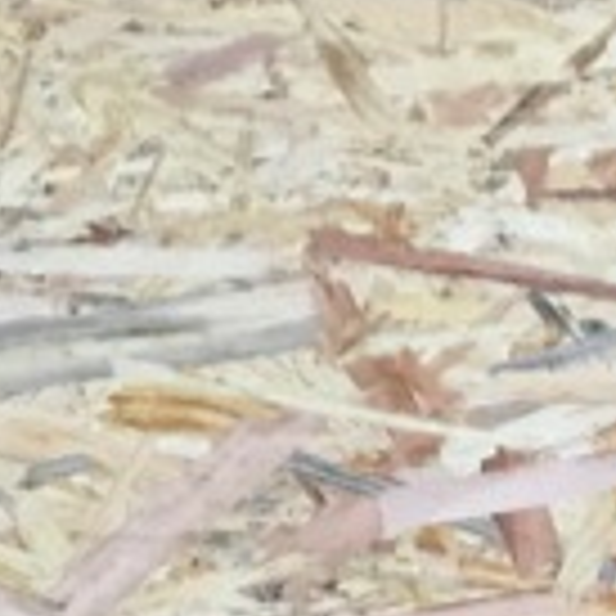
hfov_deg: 12.1
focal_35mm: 122
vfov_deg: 13.2
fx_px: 2456
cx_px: 1358
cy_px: 1014
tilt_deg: -72.0
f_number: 2.2
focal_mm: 4.15
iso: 64
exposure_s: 1/33
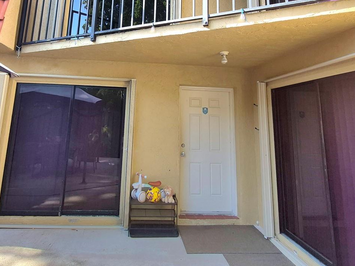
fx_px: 226
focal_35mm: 22
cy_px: 71
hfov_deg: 76.1
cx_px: 156
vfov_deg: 58.4
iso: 40
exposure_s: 1/400
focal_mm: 1.74
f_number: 2.2
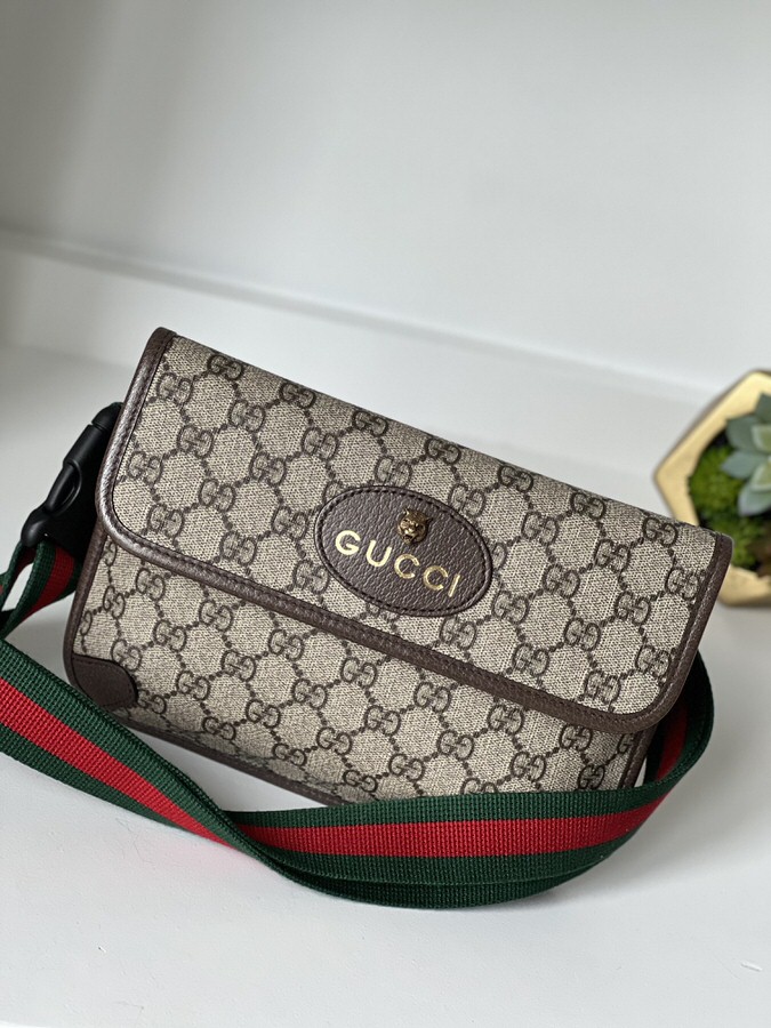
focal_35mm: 77
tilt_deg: -25.7
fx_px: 2287
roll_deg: -19.6
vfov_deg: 25.3
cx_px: 386
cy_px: 514
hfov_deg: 19.1
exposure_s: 1/121
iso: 200
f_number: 2.8
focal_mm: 9
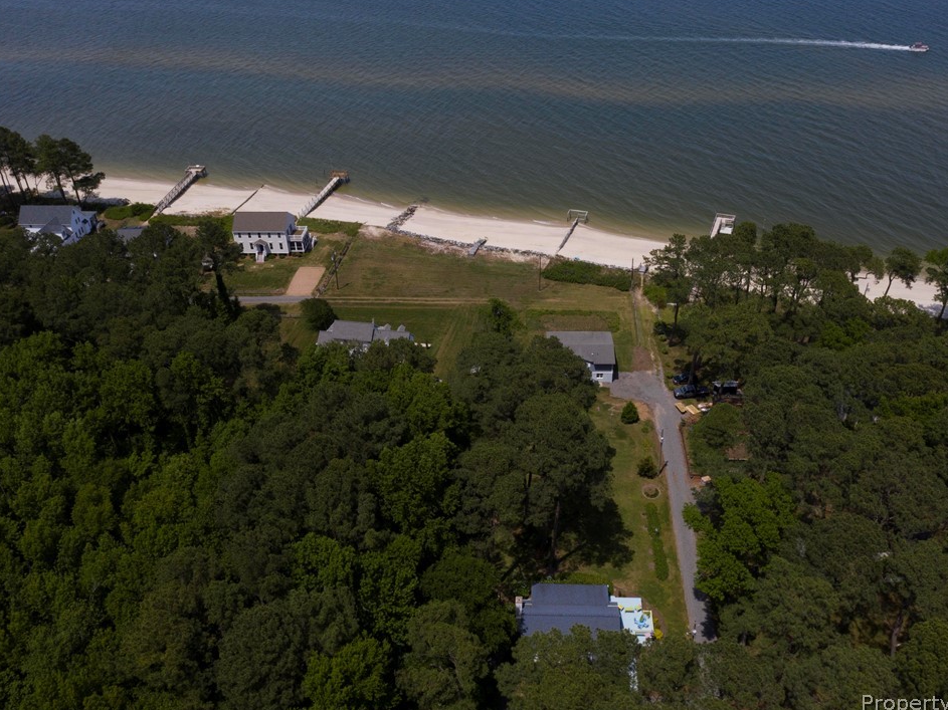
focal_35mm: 31
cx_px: 519
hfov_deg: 58.3
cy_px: 356
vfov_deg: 45.4
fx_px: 849
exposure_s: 1/500
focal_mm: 10.26
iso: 100
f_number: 10
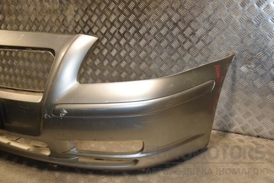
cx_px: 137
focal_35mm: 33
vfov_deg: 40.0
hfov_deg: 57.2
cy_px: 92
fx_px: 251
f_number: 9
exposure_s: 1/200
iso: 800
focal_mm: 22
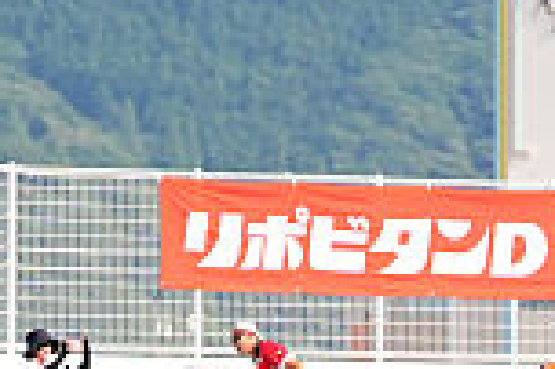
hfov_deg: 2.3
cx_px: 278
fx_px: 14029
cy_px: 258
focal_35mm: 911
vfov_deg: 1.5
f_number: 2.8
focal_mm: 135
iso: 500
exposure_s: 1/5000
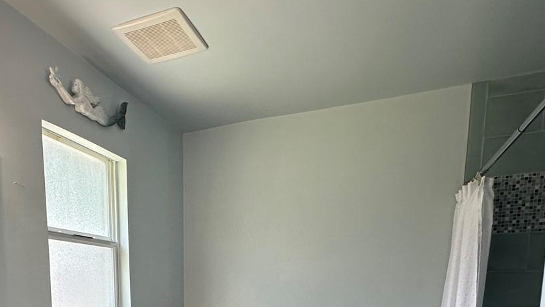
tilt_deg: -8.5
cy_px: 353
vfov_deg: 33.1
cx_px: 192
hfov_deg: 63.0
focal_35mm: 30
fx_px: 434
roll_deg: +0.1
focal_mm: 2.22
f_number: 2.2
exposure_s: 1/120
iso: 200
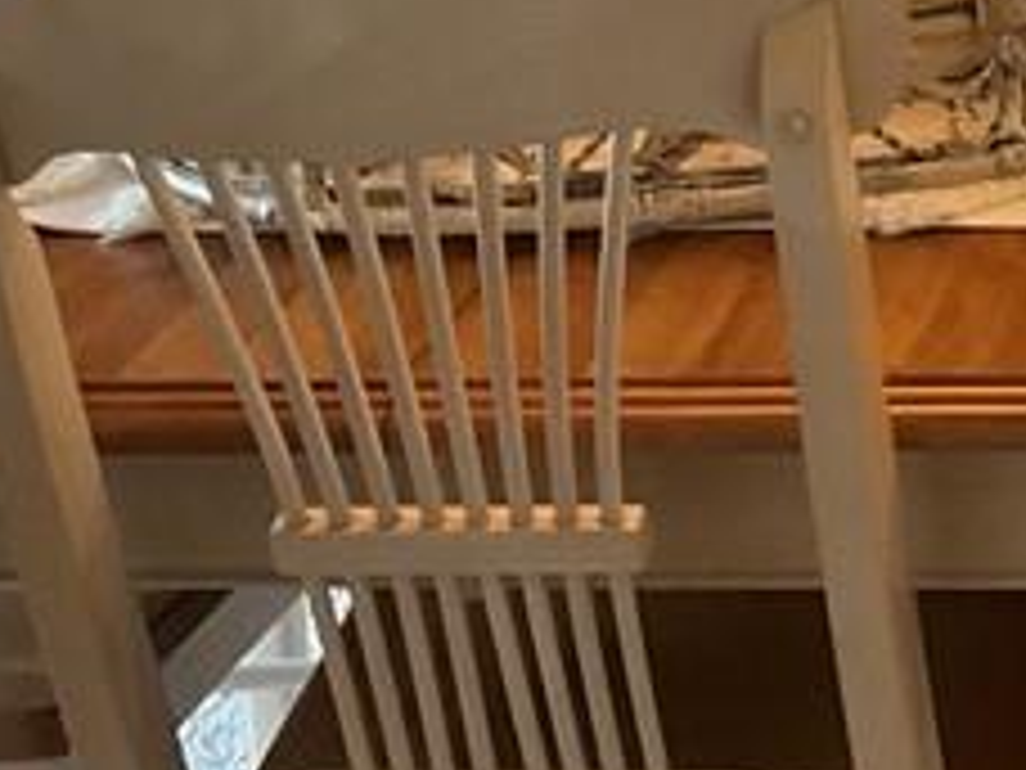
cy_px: -252
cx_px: 1278
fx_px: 3853
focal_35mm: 130
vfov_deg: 11.1
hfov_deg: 14.6
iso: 125
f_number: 1.8
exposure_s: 1/60
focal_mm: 3
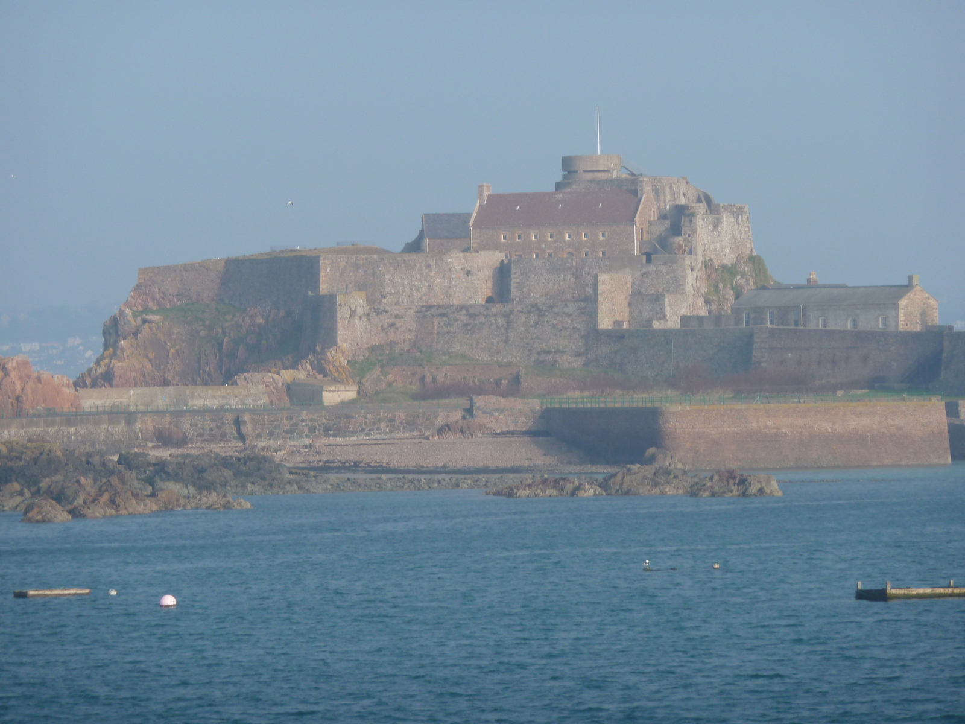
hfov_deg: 9.4
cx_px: 482
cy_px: 362
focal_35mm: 210
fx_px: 5854
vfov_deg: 7.1
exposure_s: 1/400
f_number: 4.6
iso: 80
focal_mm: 34.4
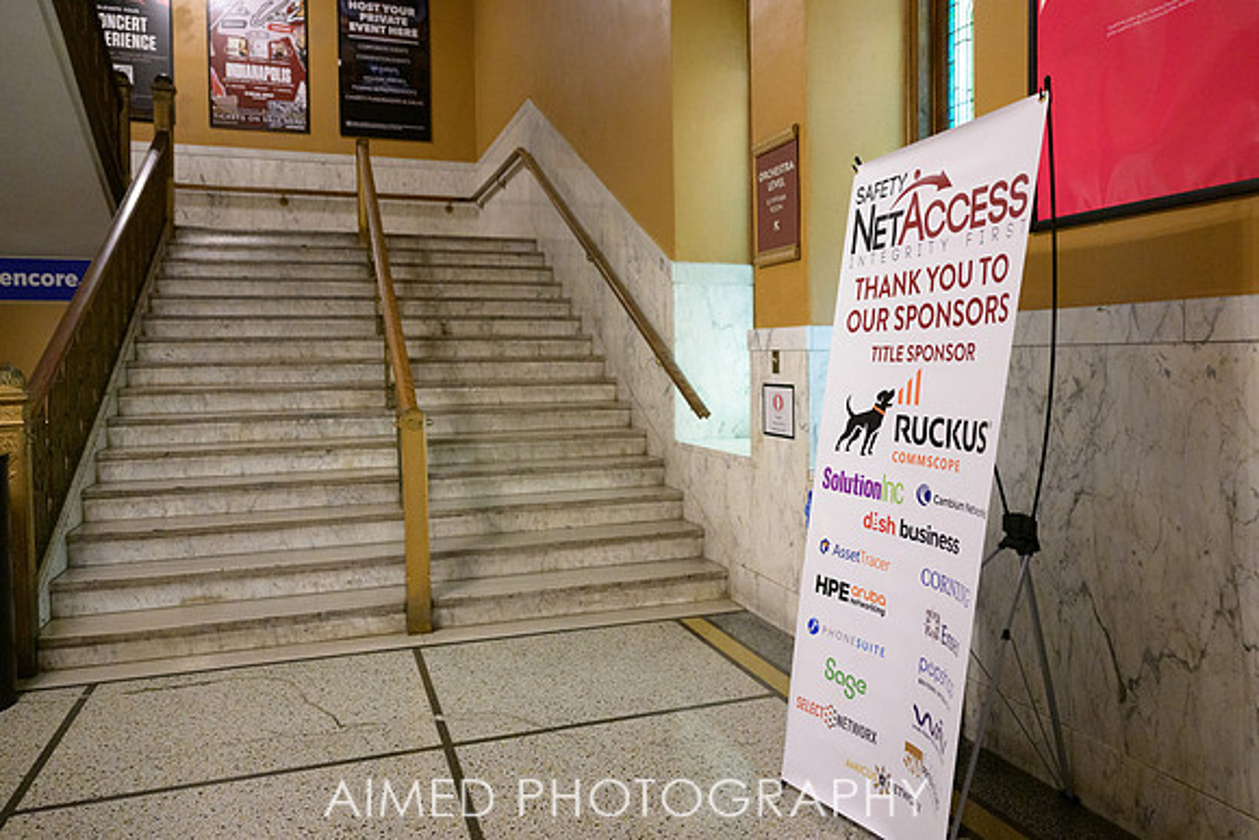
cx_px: 682
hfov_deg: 68.7
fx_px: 918
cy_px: 385
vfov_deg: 49.1
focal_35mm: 26
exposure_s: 1/160
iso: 2000
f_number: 2.8
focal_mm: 24
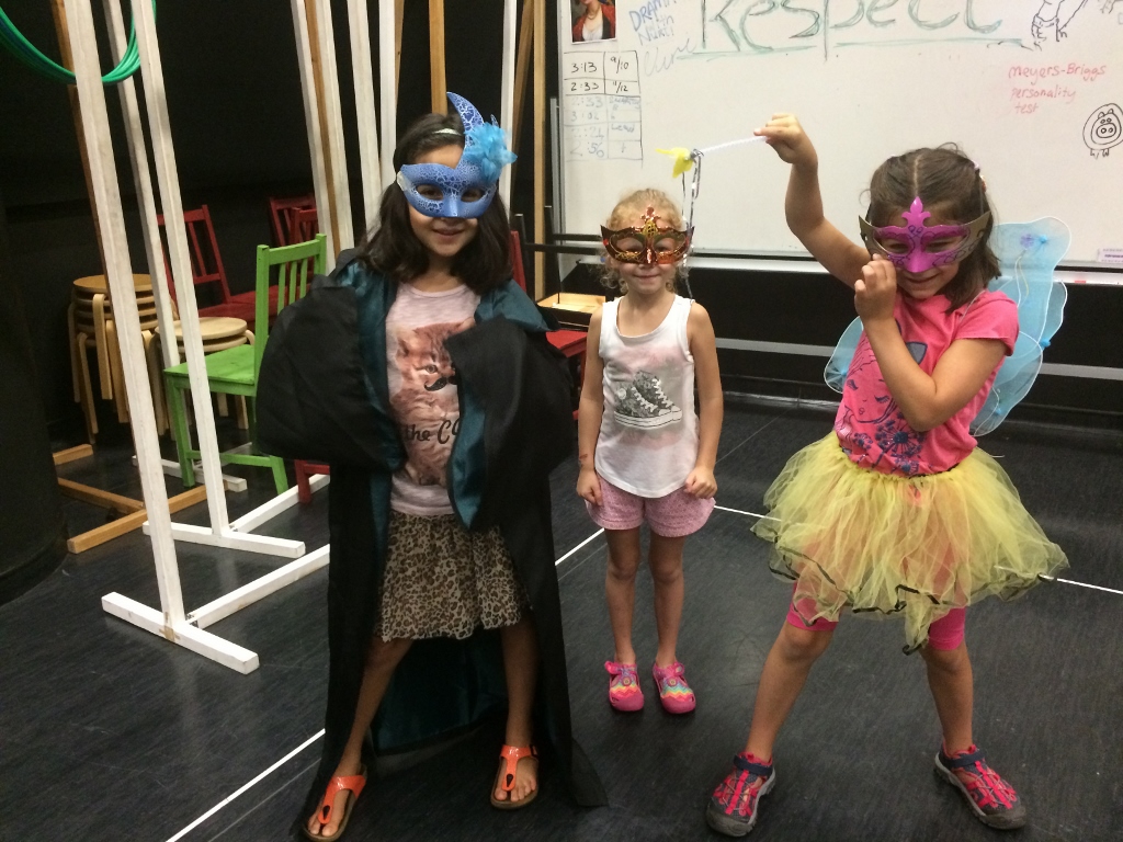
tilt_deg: -17.0
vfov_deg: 48.2
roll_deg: +0.8
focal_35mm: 29
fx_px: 941
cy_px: 421
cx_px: 562
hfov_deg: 61.7
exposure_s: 1/17
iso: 320
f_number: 2.2
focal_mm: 4.15
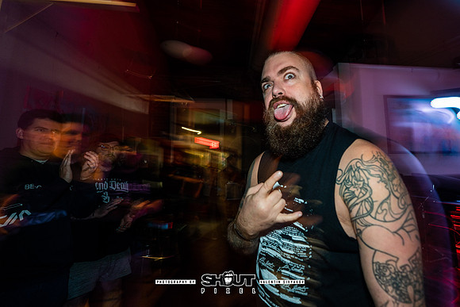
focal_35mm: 16
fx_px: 201
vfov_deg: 74.4
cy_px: 134
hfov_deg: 97.2
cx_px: 259
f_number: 2.8
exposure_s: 1/10
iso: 160
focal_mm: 14
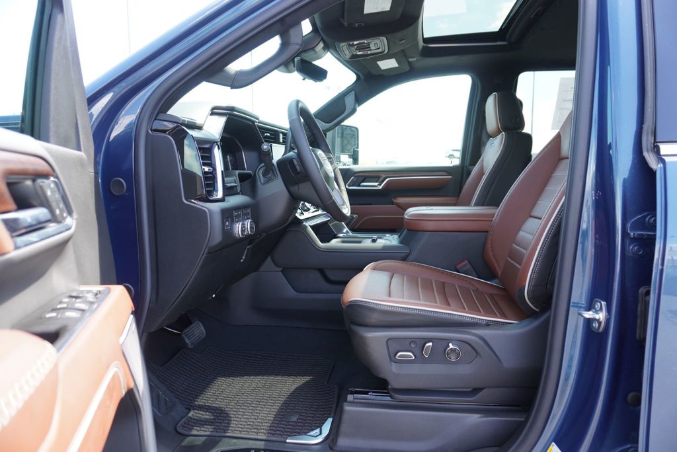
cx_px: 338
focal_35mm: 24
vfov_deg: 53.2
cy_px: 226
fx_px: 452
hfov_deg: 73.7
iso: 100
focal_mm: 16
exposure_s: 1/60
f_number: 4
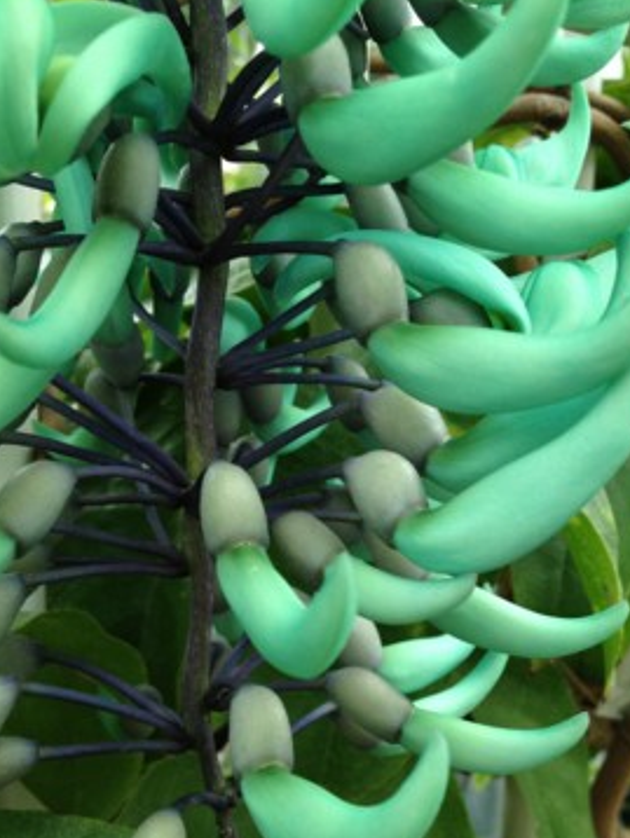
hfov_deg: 32.8
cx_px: 384
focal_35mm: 44
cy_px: 520
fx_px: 1066
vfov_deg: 42.6
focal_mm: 4.28
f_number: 2.4
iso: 64
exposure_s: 1/60
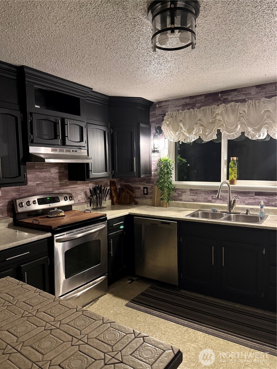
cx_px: 138
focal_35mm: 24
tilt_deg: -4.4
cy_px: 184
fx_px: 256
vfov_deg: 71.6
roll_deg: -0.8
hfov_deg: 56.8
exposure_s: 1/40
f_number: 1.78
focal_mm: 6.76
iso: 1000
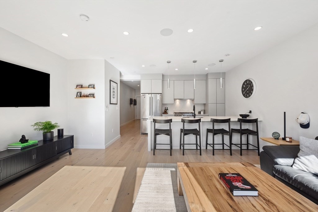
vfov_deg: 81.1
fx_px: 124
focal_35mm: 14
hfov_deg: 104.3
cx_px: 159
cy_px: 106
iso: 100
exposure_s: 1/25
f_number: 8
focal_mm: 14
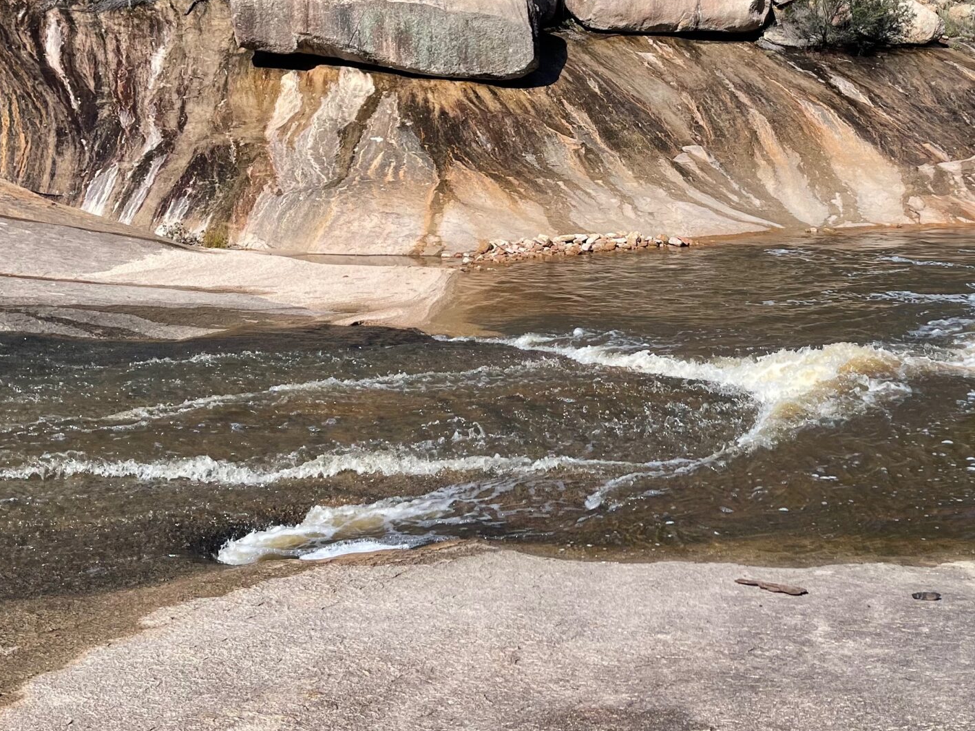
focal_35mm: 47
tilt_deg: -2.1
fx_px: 1324
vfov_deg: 30.1
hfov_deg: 40.1
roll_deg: +1.6
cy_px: 136
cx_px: 611
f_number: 1.6
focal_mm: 5.1
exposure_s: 1/2857
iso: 32
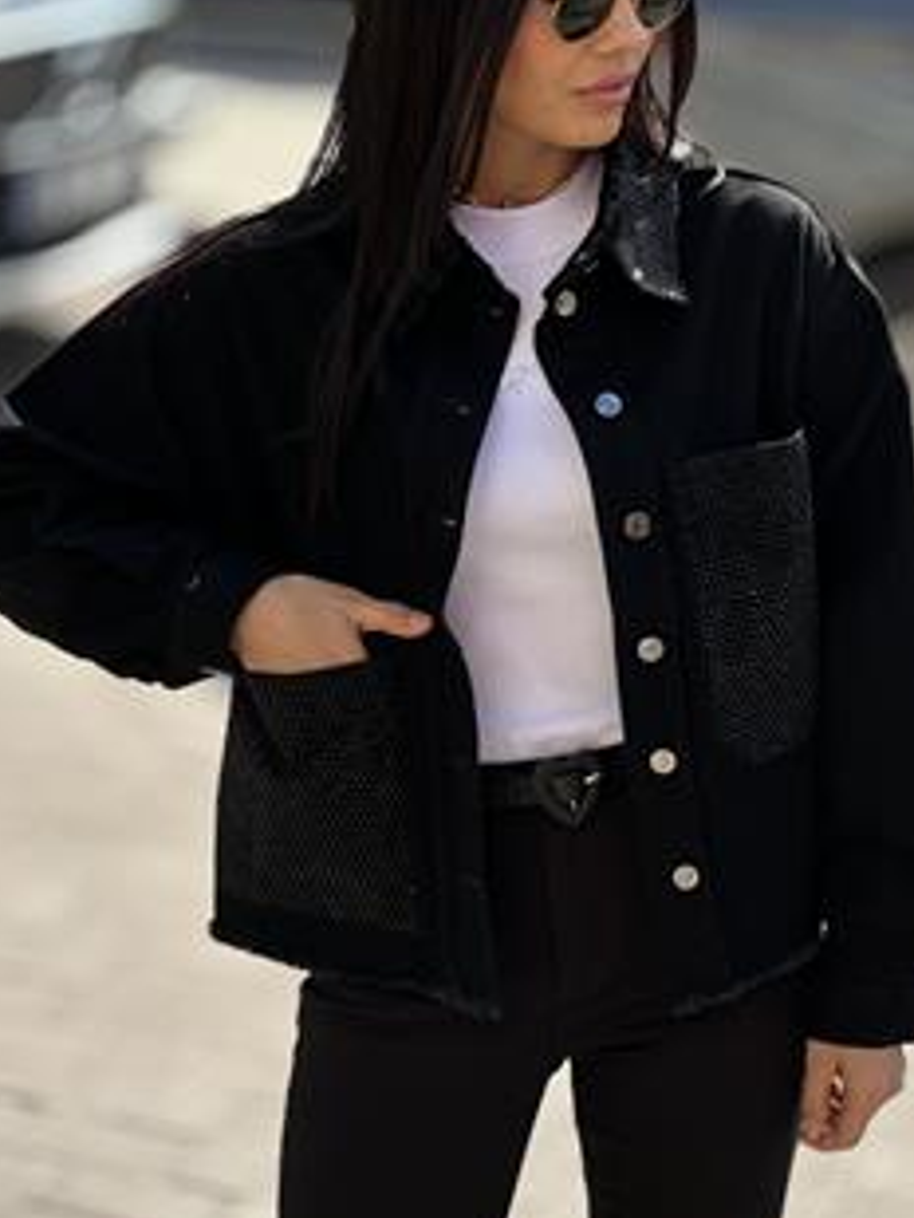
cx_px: 516
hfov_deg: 14.4
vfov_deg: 19.1
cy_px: 514
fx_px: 3624
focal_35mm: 103
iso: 32
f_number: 2.8
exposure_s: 1/183
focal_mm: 9
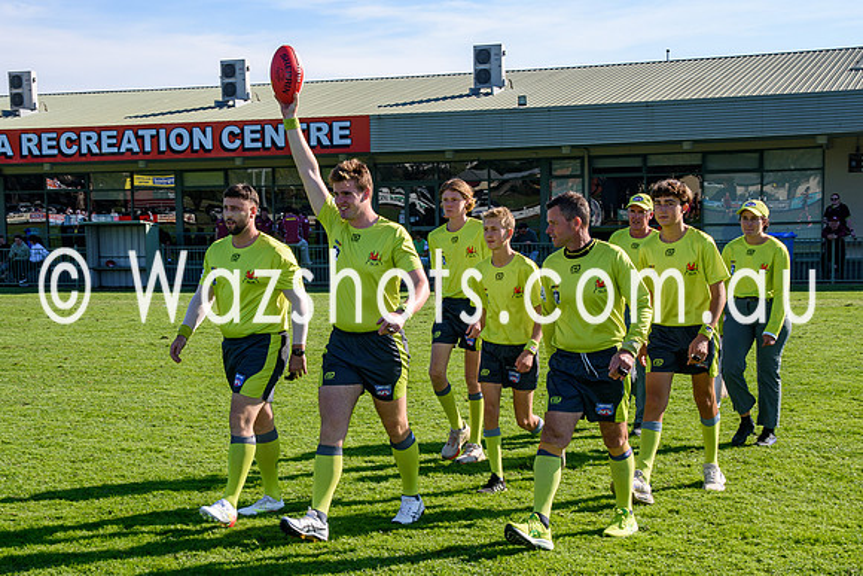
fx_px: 1618
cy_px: 360
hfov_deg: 29.8
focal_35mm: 67
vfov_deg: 20.1
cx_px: 332
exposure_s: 1/160
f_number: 10
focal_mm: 32
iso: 100
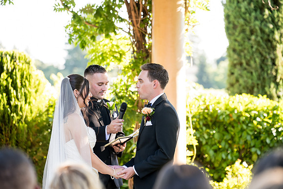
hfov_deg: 13.7
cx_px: 142
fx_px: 1179
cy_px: 94
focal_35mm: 150
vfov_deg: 9.2
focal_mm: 150
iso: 800
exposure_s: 1/400
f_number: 4
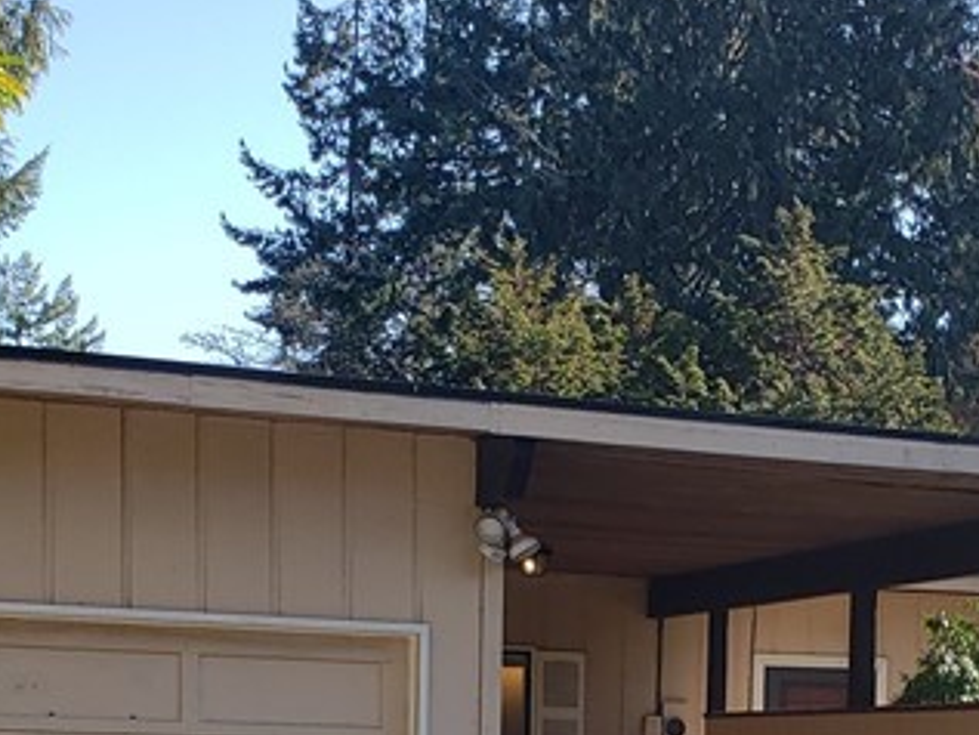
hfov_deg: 23.0
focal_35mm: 84
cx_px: 766
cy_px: 911
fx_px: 2377
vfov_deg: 16.7
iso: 50
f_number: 2.4
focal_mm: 4.3
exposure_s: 1/490
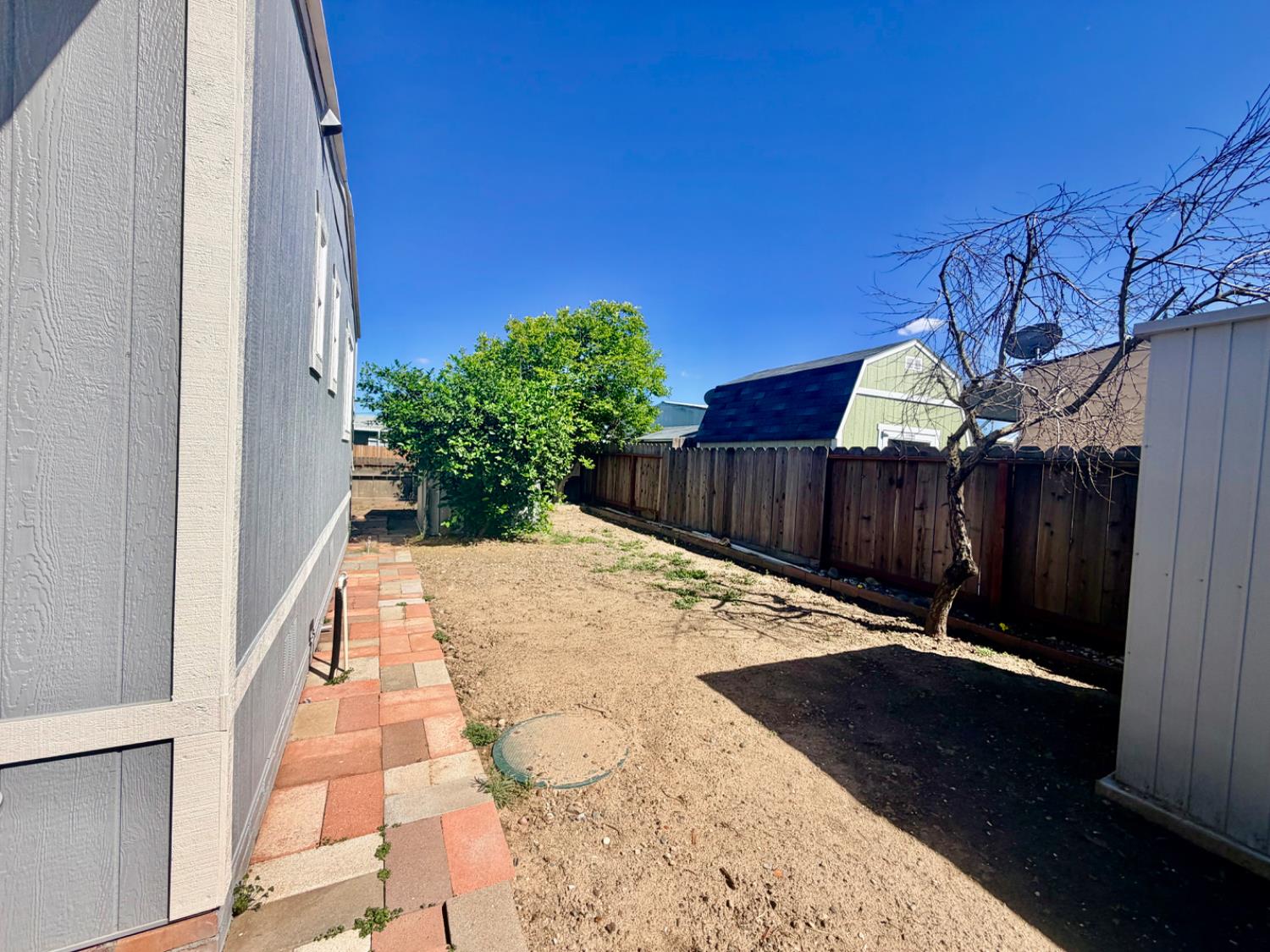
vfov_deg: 85.7
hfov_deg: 102.1
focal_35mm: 14
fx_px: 514
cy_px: 476
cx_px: 635
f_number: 2.2
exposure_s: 1/1050
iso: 25
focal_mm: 2.22
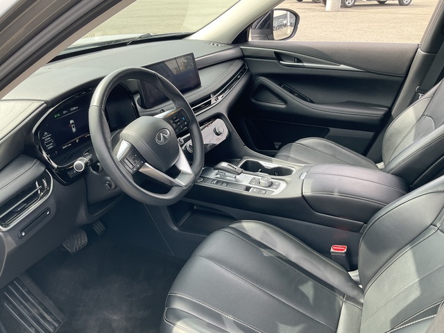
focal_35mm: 29
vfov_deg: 48.2
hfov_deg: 61.7
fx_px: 372
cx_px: 222
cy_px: 166
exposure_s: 1/142
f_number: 1.8
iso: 25
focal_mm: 3
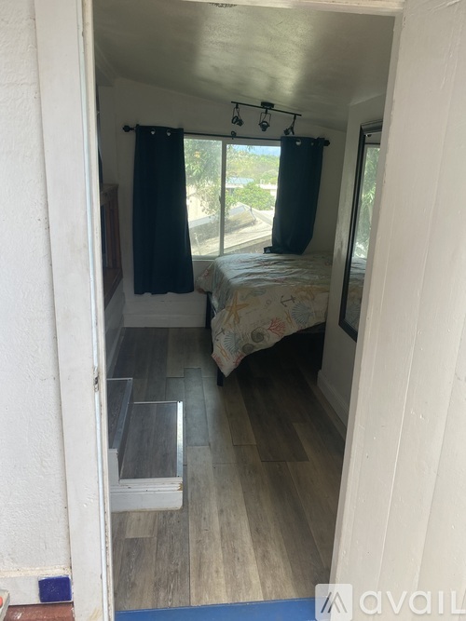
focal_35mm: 26
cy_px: 310
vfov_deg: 67.3
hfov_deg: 53.0
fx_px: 467
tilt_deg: -15.1
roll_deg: -1.9
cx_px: 233
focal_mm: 4.25
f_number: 1.8
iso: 32
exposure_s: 1/224
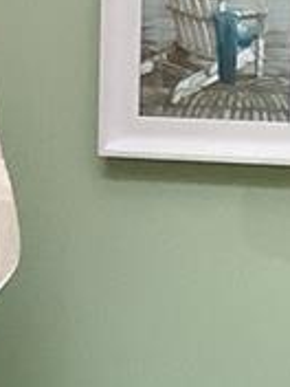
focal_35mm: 211
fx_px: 2357
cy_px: 921
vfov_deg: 8.6
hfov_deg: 7.0
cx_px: 44
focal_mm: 3.3
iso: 160
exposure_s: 1/60
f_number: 2.4
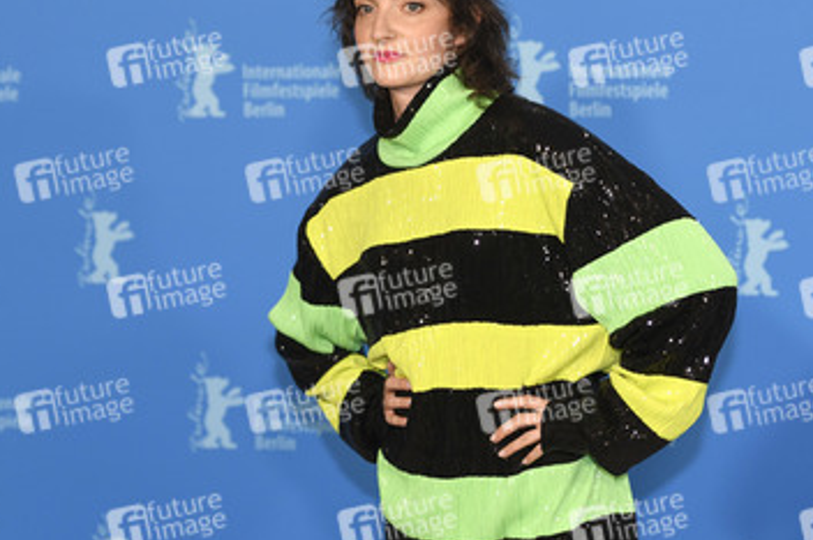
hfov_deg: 17.4
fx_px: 2662
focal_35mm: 118
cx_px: 336
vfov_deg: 11.6
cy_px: 233
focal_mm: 92
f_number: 3.5
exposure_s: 1/320
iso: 800
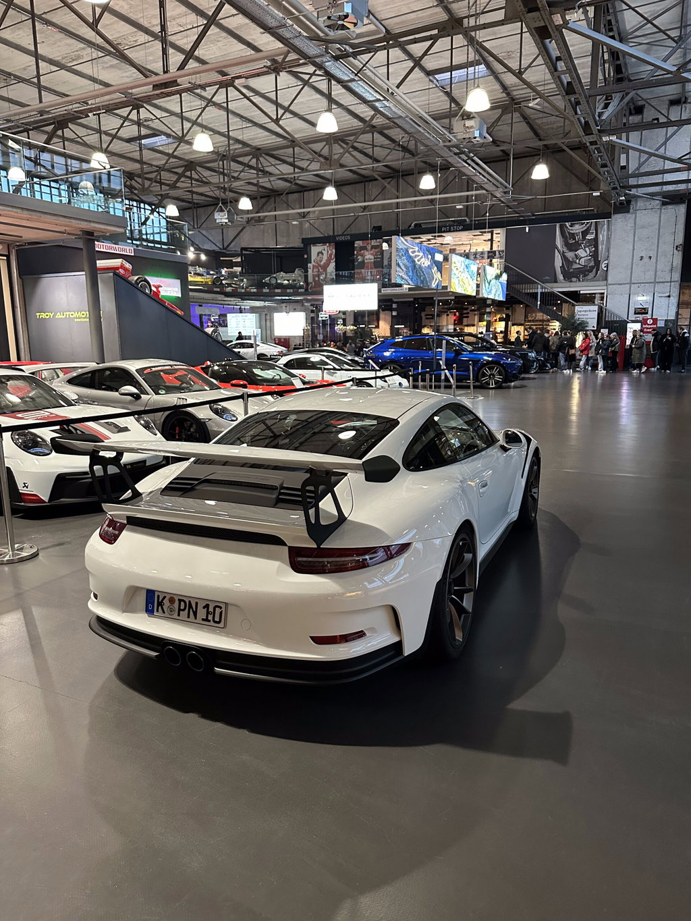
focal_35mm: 24
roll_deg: -0.4
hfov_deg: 56.8
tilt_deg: -10.5
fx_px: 639
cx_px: 346
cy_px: 460
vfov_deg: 71.6
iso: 640
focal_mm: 6.86
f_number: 1.78
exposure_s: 1/50
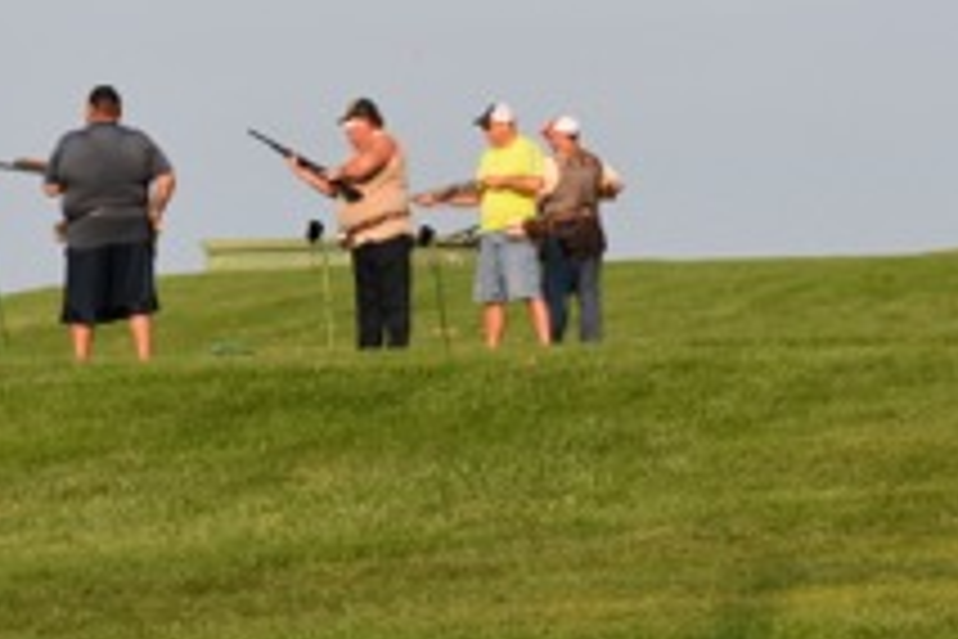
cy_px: -94
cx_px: 697
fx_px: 6732
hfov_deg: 8.1
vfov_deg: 5.4
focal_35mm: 253
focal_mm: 60
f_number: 8
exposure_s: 1/500
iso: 220
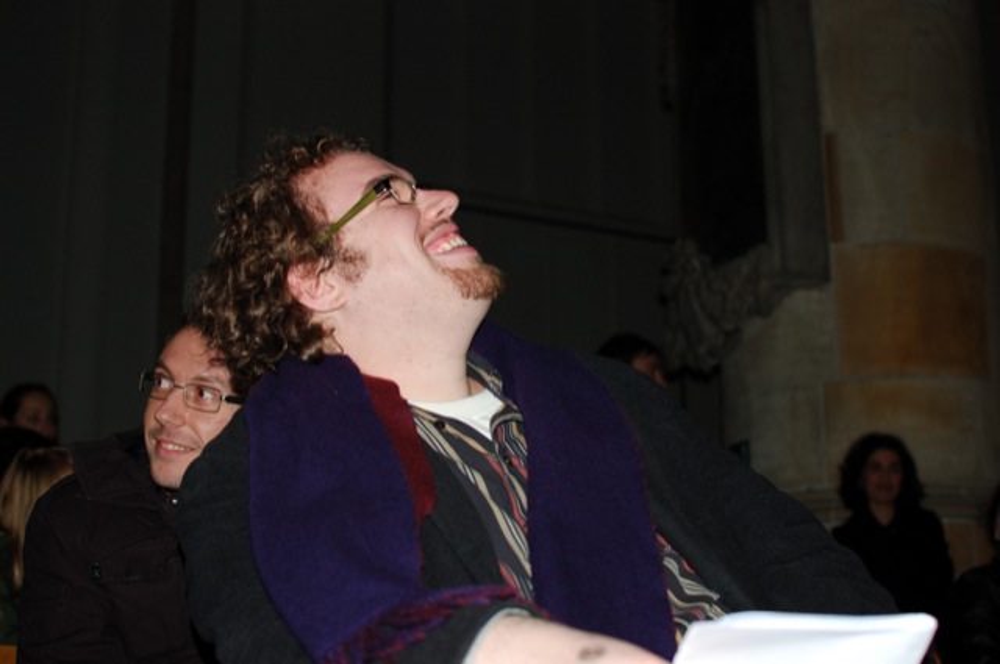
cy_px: 332
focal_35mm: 52
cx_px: 500
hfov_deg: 37.9
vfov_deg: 25.7
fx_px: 1456
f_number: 3.5
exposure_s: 1/60
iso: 400
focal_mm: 35
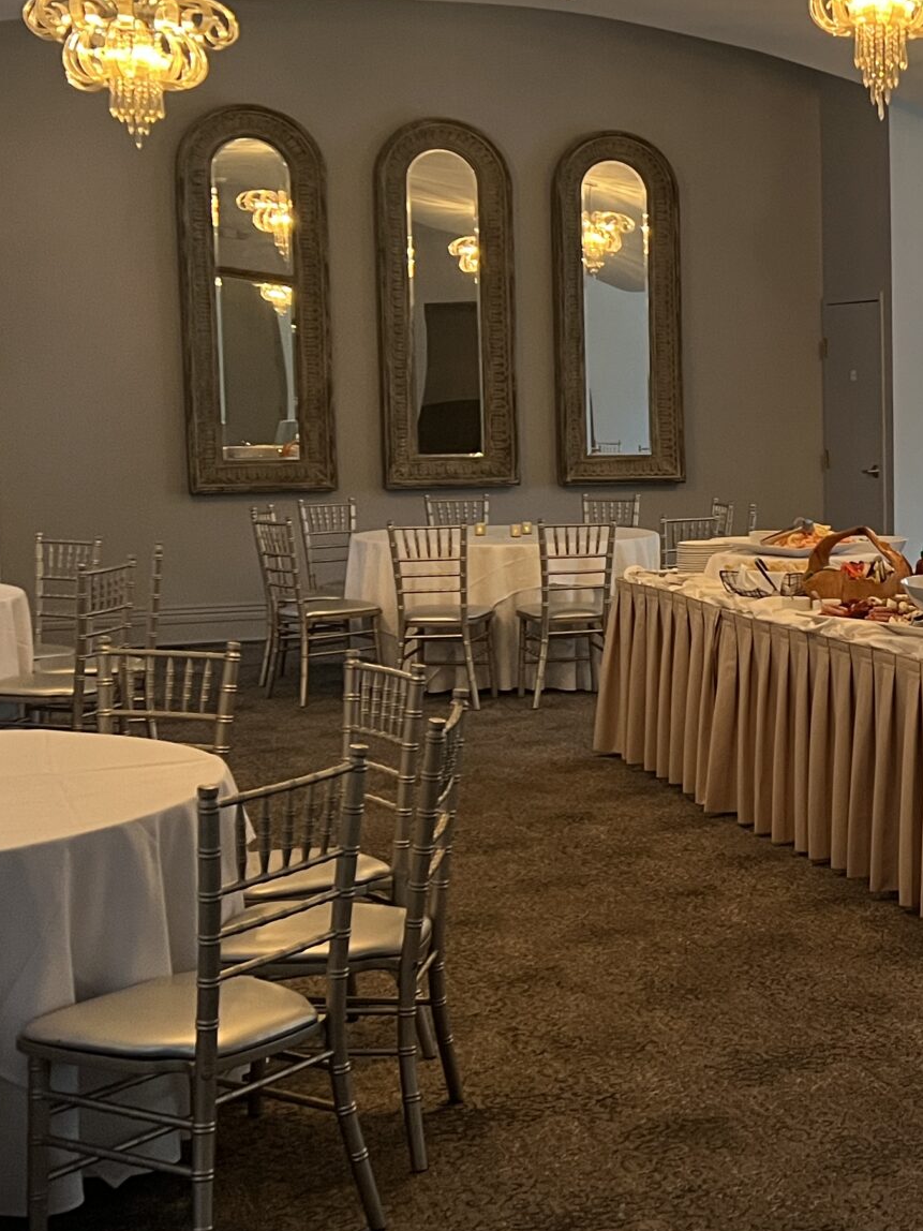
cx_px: 1218
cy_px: 560
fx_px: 2062
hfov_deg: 22.4
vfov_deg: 33.2
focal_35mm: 58
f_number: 1.5
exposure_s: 1/60
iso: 400
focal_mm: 5.7
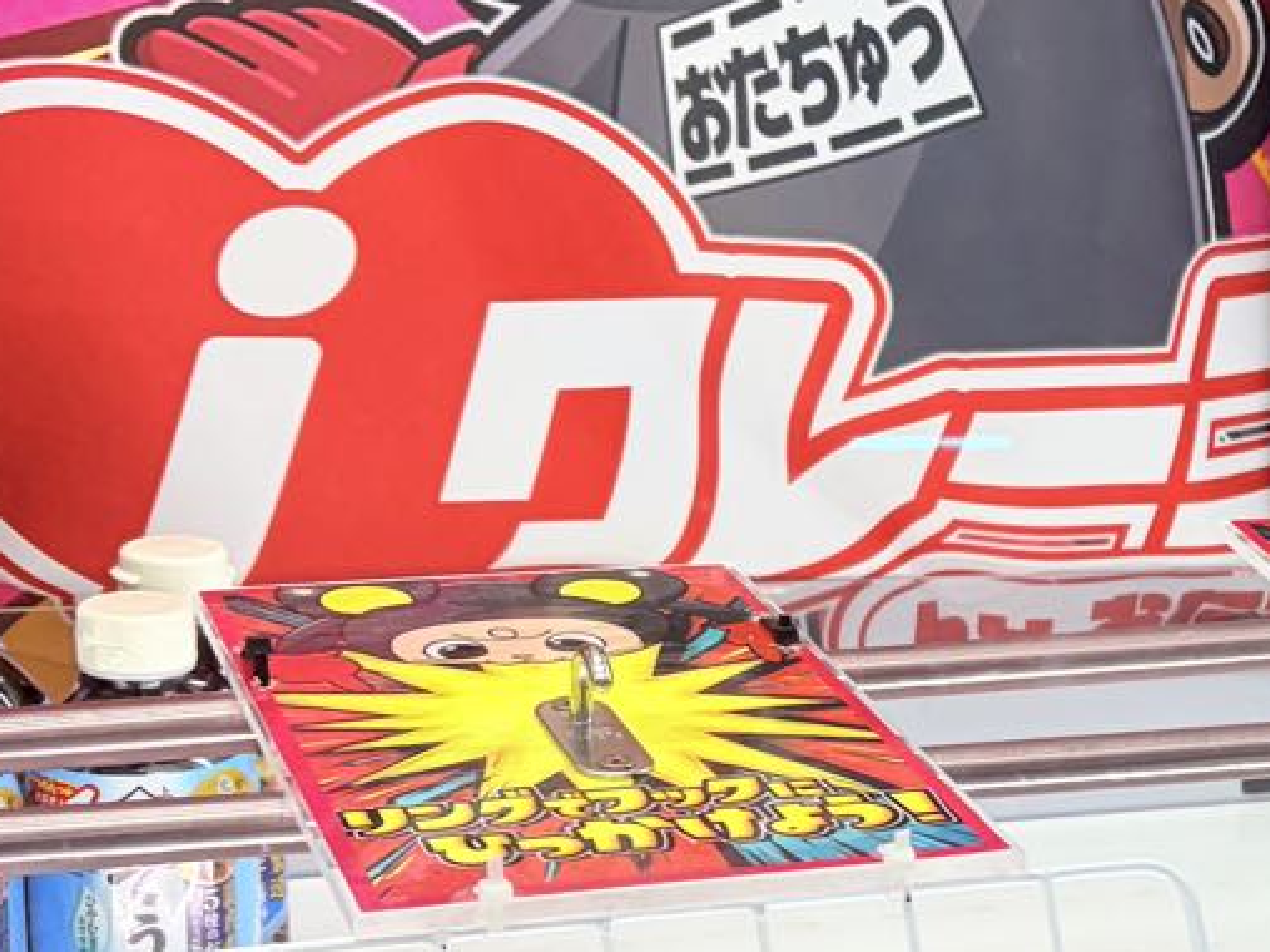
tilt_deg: -18.0
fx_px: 3008
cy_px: 802
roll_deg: -6.7
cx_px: 1465
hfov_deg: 22.3
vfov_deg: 17.8
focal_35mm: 82
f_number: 1.6
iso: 32
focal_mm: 5.96
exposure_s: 1/158
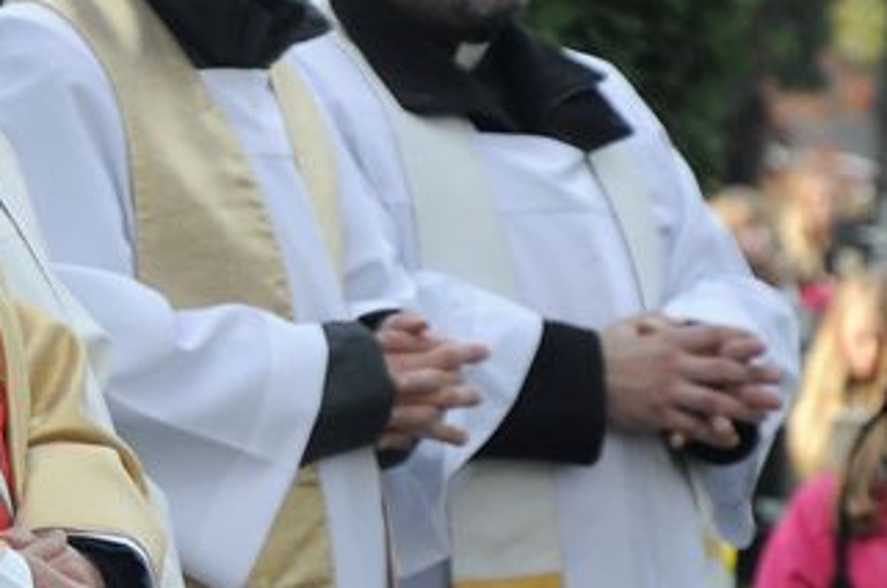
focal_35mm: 417
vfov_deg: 3.3
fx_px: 10267
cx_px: -124
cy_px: 181
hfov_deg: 4.9
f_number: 5.6
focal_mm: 105
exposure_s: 1/400
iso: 800
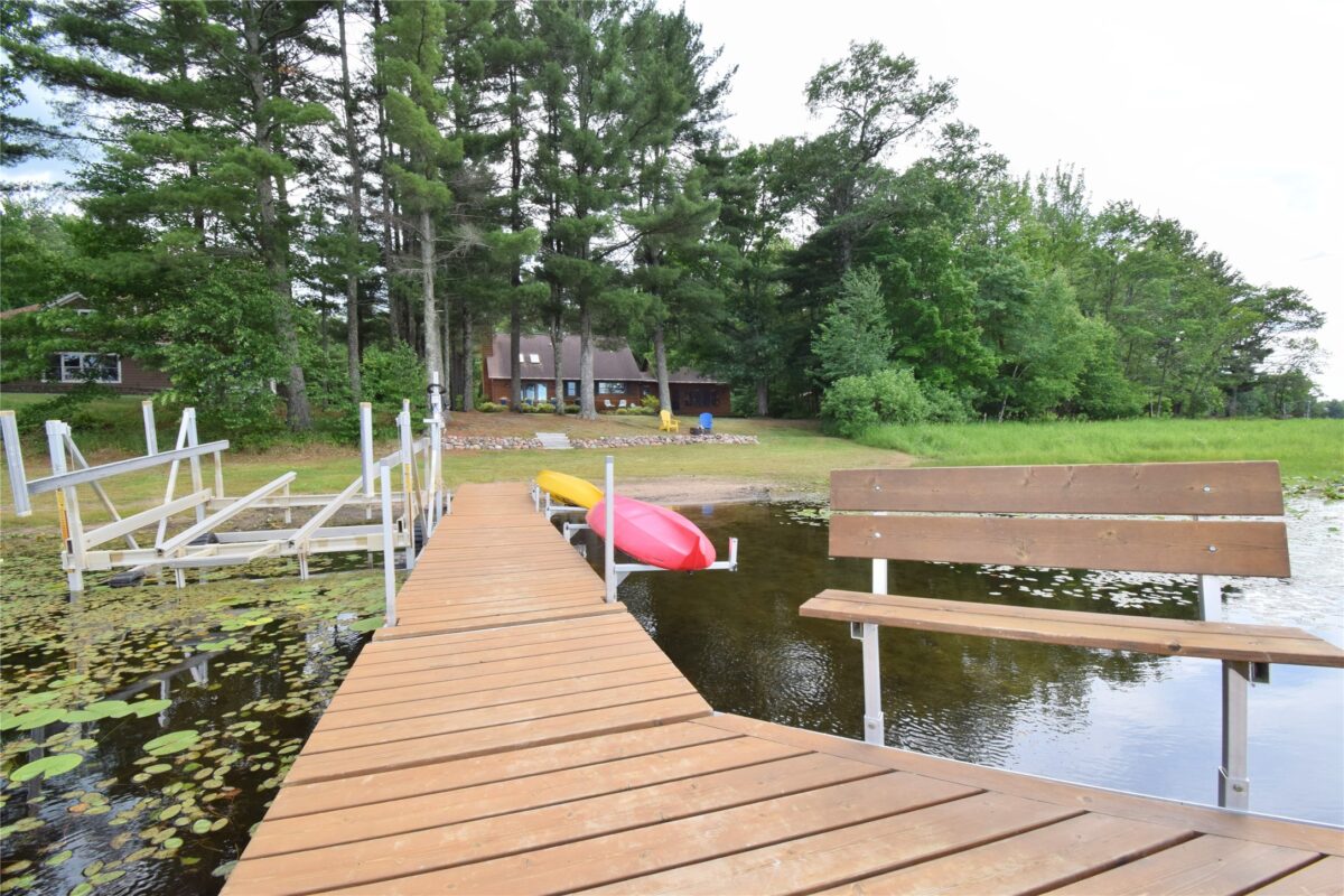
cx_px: 672
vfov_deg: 77.3
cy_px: 448
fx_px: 560
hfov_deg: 100.4
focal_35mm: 15
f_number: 11
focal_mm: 10
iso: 320
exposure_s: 1/200
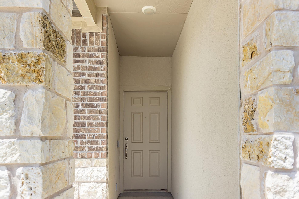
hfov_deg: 71.5
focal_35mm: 25
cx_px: 148
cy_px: 97
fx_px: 208
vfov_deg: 51.3
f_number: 3.5
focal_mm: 16
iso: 160
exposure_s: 1/2000
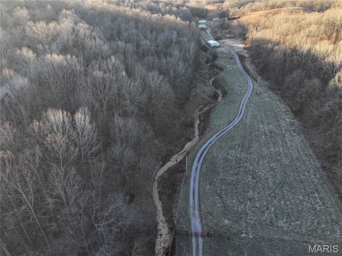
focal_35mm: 24
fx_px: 237
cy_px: 128
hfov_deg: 71.6
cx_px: 171
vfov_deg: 56.7
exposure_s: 1/120
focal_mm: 12.29
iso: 110
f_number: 2.8
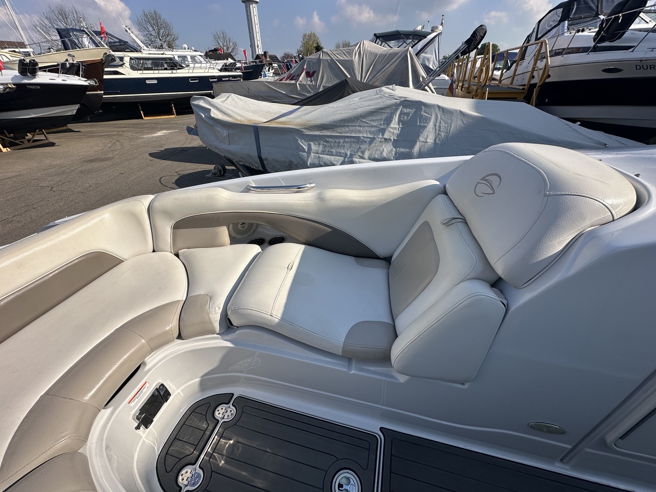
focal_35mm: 14
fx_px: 265
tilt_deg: -31.9
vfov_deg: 85.7
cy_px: 246
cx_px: 328
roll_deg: +0.9
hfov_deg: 102.1
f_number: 2.2
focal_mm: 2.22
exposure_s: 1/2747
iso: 50
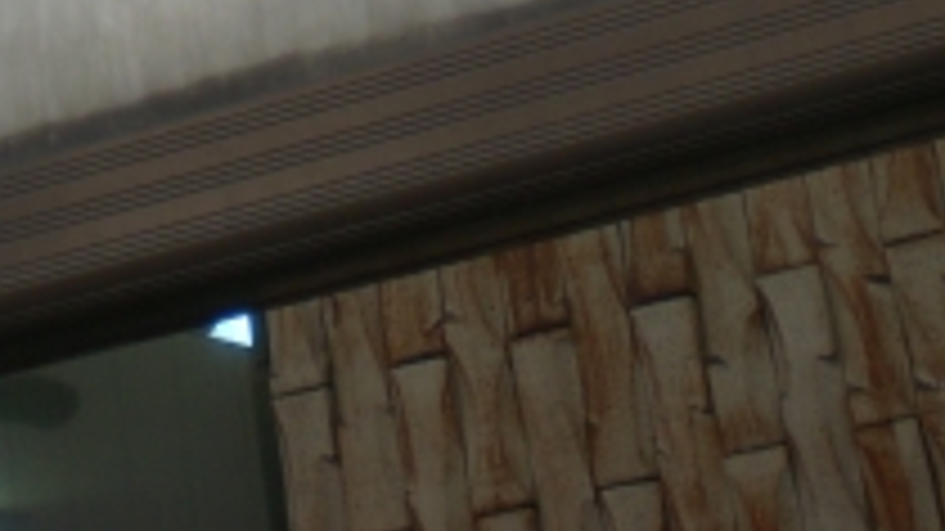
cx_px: 428
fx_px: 3156
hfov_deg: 17.0
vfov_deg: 9.1
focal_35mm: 126
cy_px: -490
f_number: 3.1
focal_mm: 6.3
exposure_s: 1/200
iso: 50
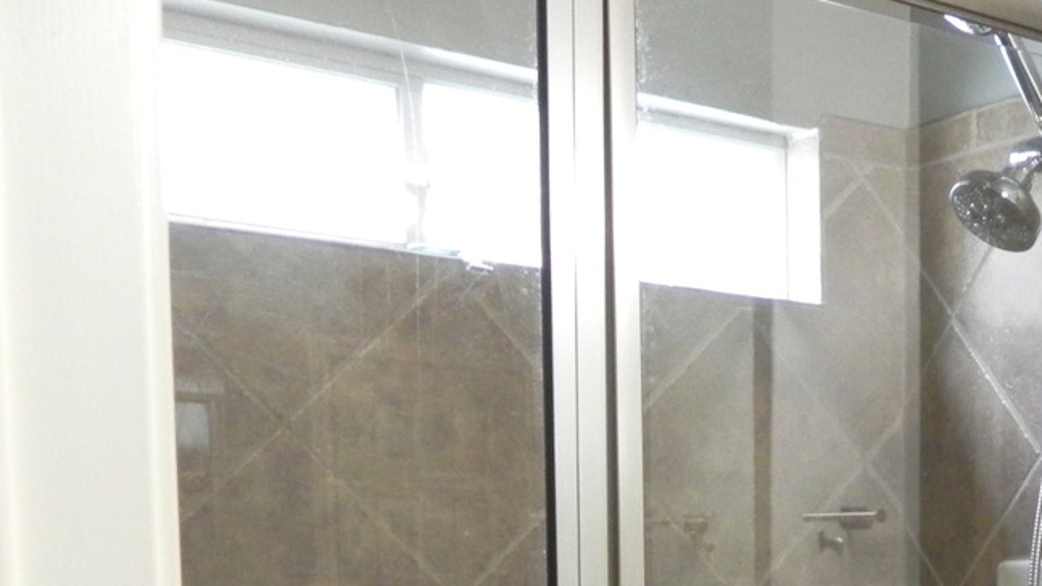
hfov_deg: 30.5
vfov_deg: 17.6
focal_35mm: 63
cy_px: 823
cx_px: 1082
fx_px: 1741
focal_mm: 4.6
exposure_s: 1/27
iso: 400
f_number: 2.8
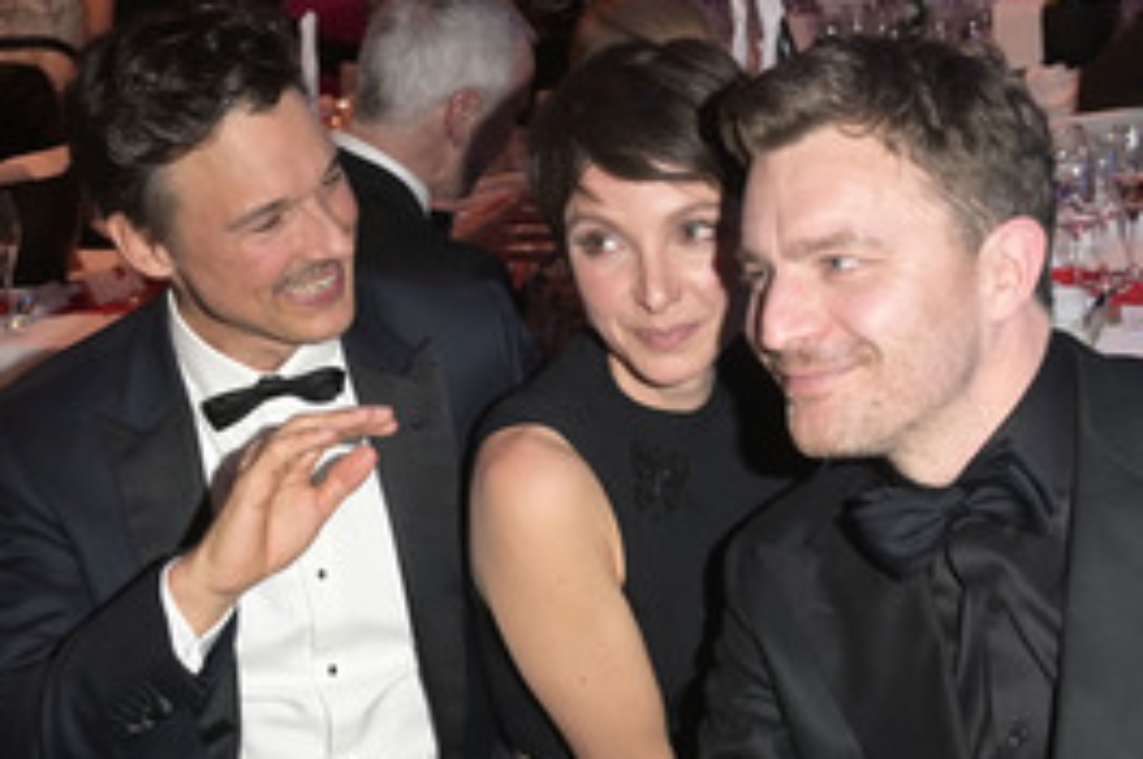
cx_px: 735
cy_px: 565
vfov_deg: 28.8
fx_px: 1459
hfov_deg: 42.4
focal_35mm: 46
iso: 2500
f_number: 5
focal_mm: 27
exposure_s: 1/100
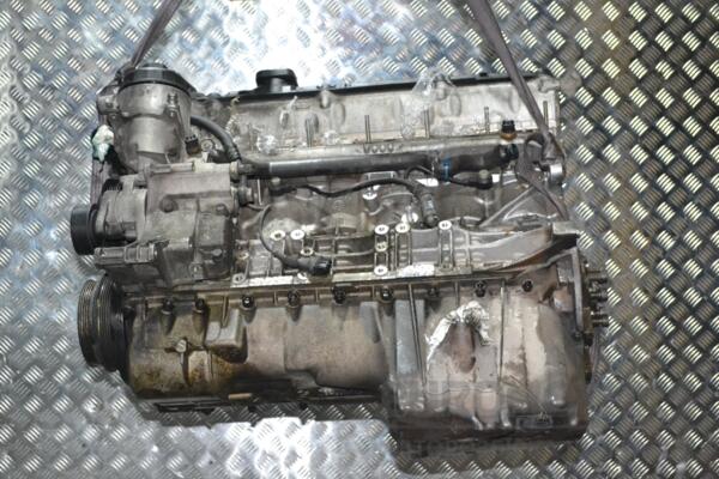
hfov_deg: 35.1
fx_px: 1138
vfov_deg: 23.8
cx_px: 360
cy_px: 240
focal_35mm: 57
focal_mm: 38
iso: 3200
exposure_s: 1/60
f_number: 7.1
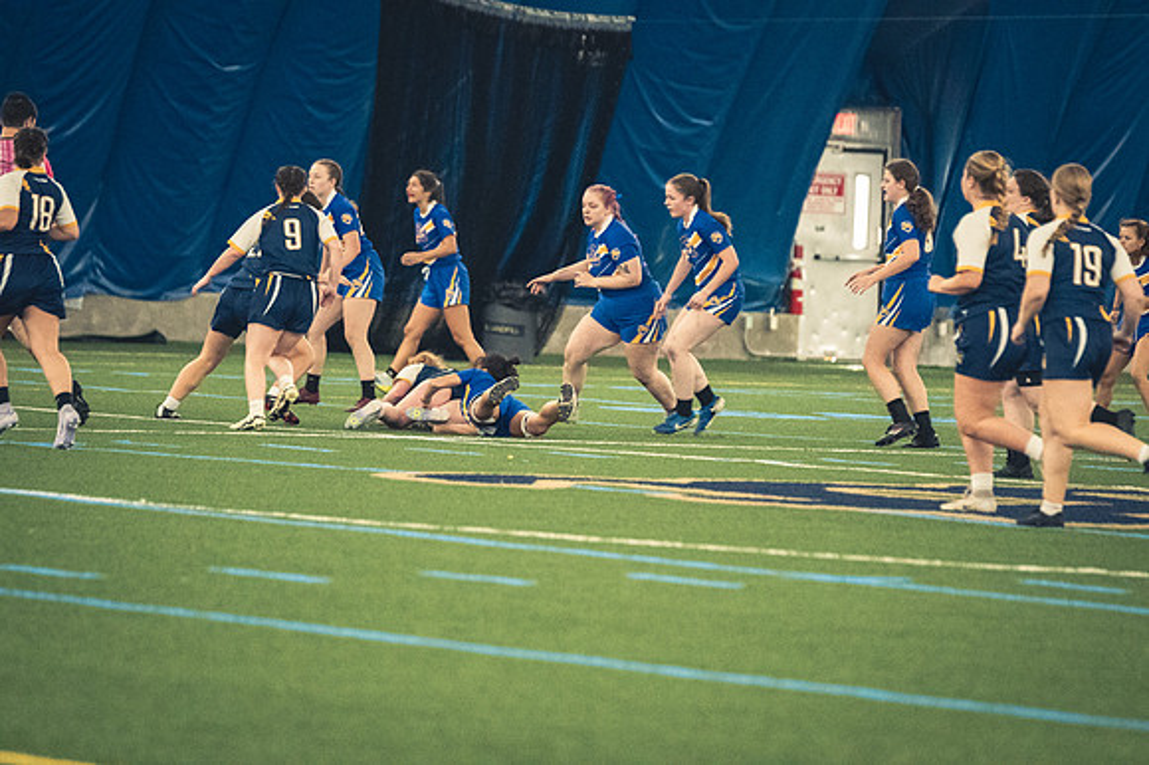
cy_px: 382
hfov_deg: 6.9
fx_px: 9569
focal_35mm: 300
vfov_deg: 4.6
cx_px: 574
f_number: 2.8
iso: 12800
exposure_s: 1/500
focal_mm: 200
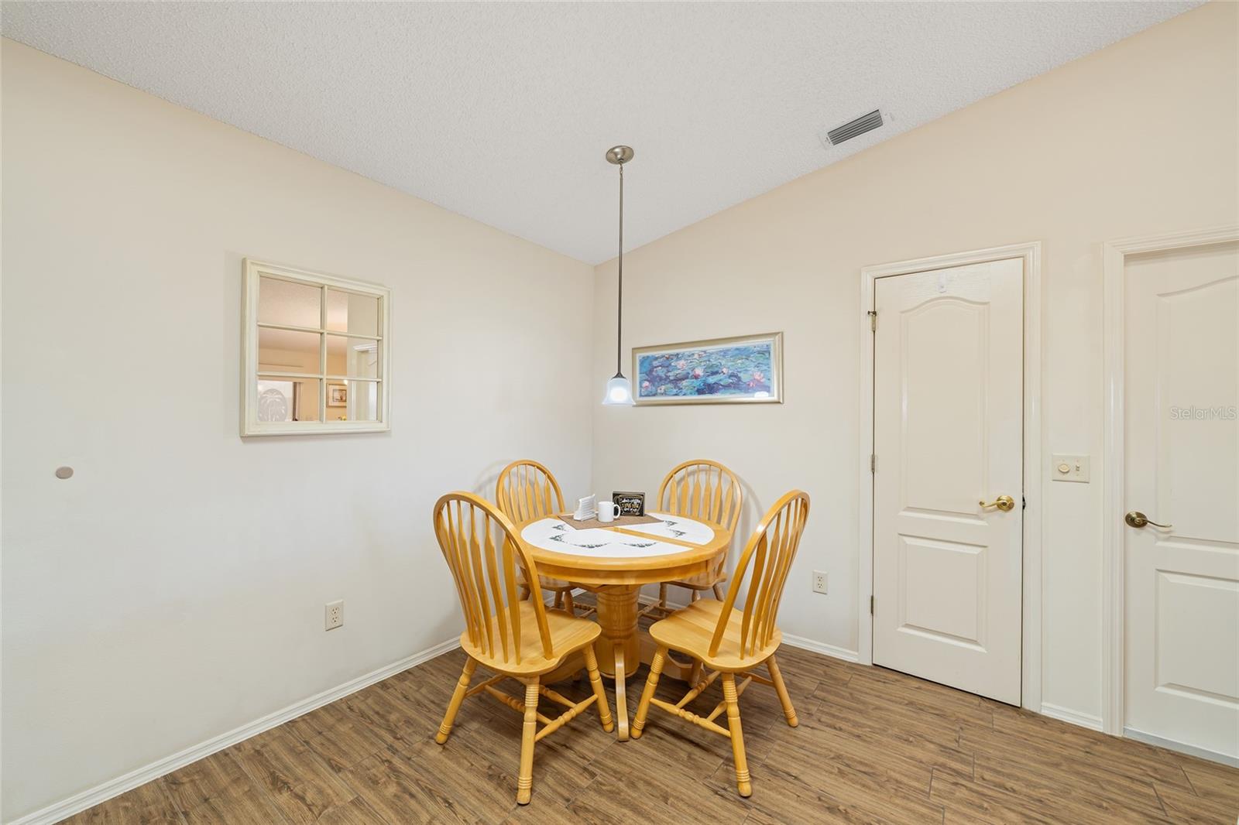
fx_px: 482
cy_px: 412
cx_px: 620
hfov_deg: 104.3
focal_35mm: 14
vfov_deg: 81.2
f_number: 8
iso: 400
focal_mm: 14
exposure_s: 1/1.67
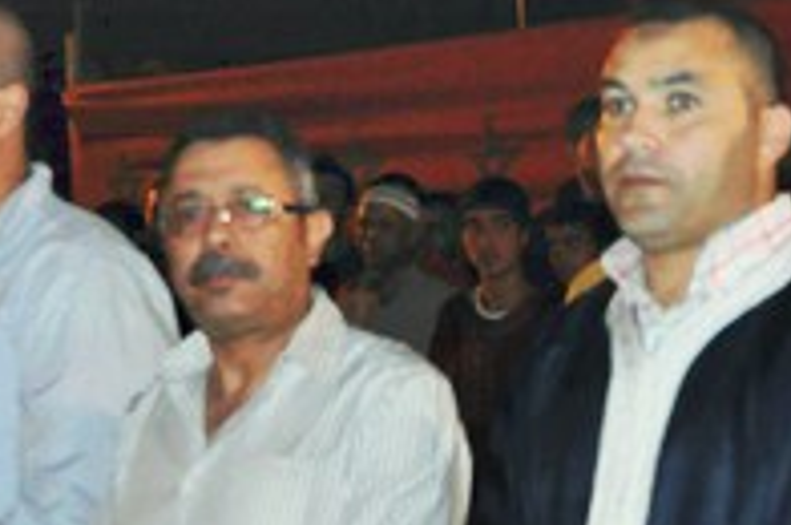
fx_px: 3005
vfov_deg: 10.0
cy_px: 305
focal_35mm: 137
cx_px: 476
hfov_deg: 15.0
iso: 800
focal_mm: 28
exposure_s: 1/60
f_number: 4
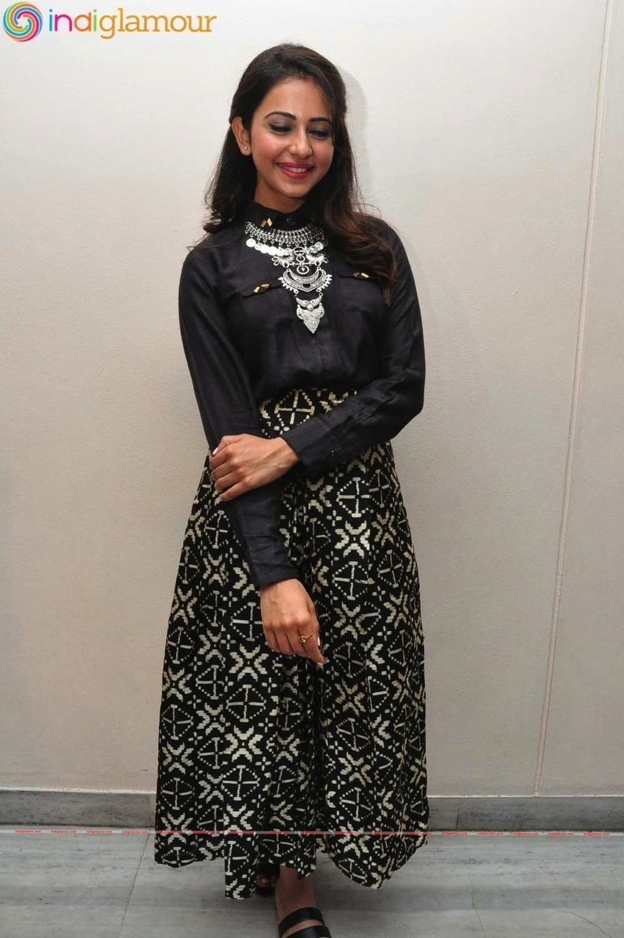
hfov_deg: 41.6
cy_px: 469
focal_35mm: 32
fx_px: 821
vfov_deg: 59.5
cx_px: 312
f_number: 10
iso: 1600
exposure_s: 1/125
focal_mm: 21
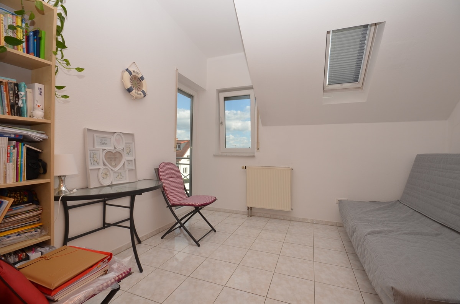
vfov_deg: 77.1
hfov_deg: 100.5
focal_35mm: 15
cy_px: 152
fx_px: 191
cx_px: 230
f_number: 11
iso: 200
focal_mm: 10
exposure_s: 1/200
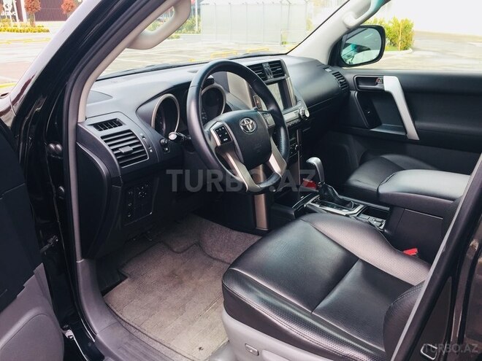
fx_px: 404
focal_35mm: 29
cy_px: 180
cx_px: 241
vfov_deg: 48.2
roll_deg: +0.4
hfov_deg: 61.7
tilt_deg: -21.7
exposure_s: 1/234
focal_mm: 4.15
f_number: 2.2
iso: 32
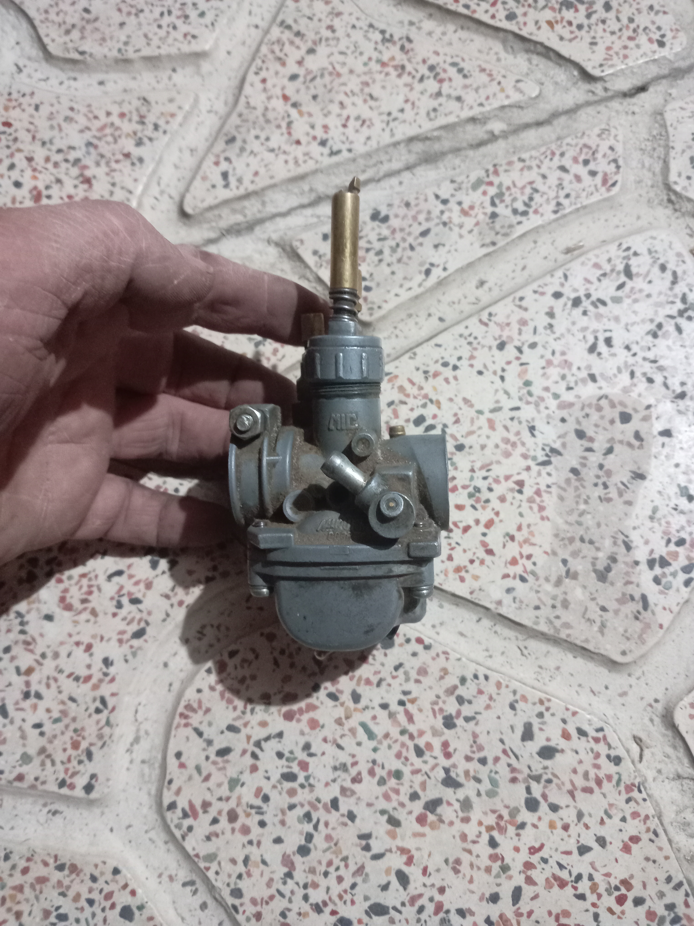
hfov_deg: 51.3
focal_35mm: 27
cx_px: 347
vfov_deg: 65.3
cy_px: 463
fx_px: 722
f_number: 1.8
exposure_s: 1/12.5
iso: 3892
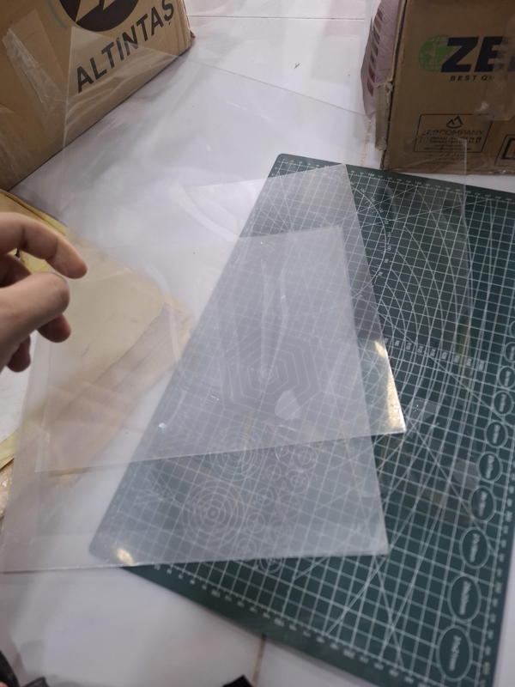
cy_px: 344
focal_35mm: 23
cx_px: 258
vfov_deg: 73.9
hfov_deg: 58.9
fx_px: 456
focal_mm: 5.54
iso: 250
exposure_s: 1/100
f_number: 1.8
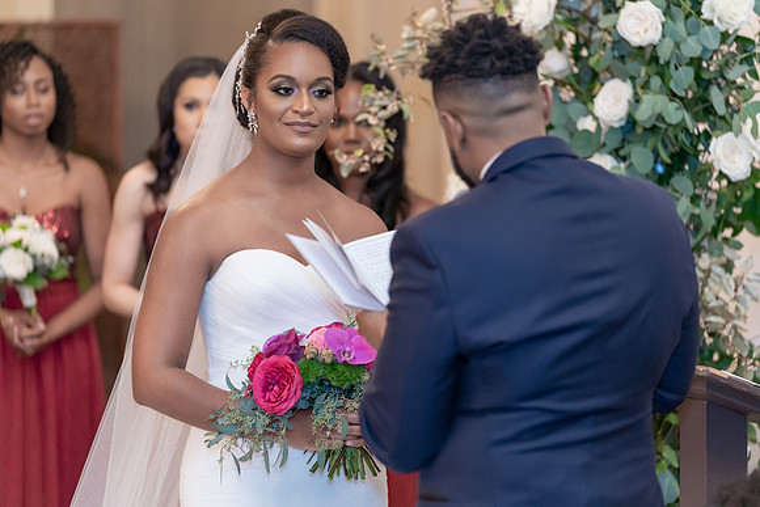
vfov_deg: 9.8
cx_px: 379
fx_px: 2963
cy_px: 253
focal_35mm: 140
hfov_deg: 14.6
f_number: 2.8
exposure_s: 1/125
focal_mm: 138
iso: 2000
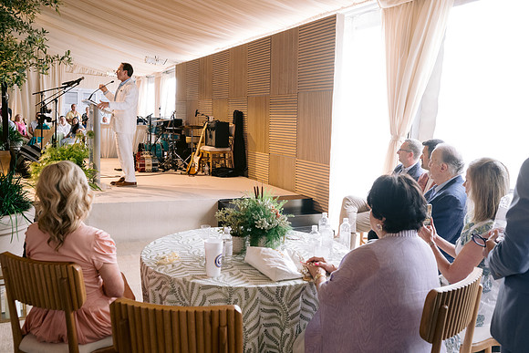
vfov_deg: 37.9
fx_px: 514
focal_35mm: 35
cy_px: 176
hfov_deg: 54.4
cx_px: 264
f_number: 5.6
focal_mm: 35
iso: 1250
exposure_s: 1/60
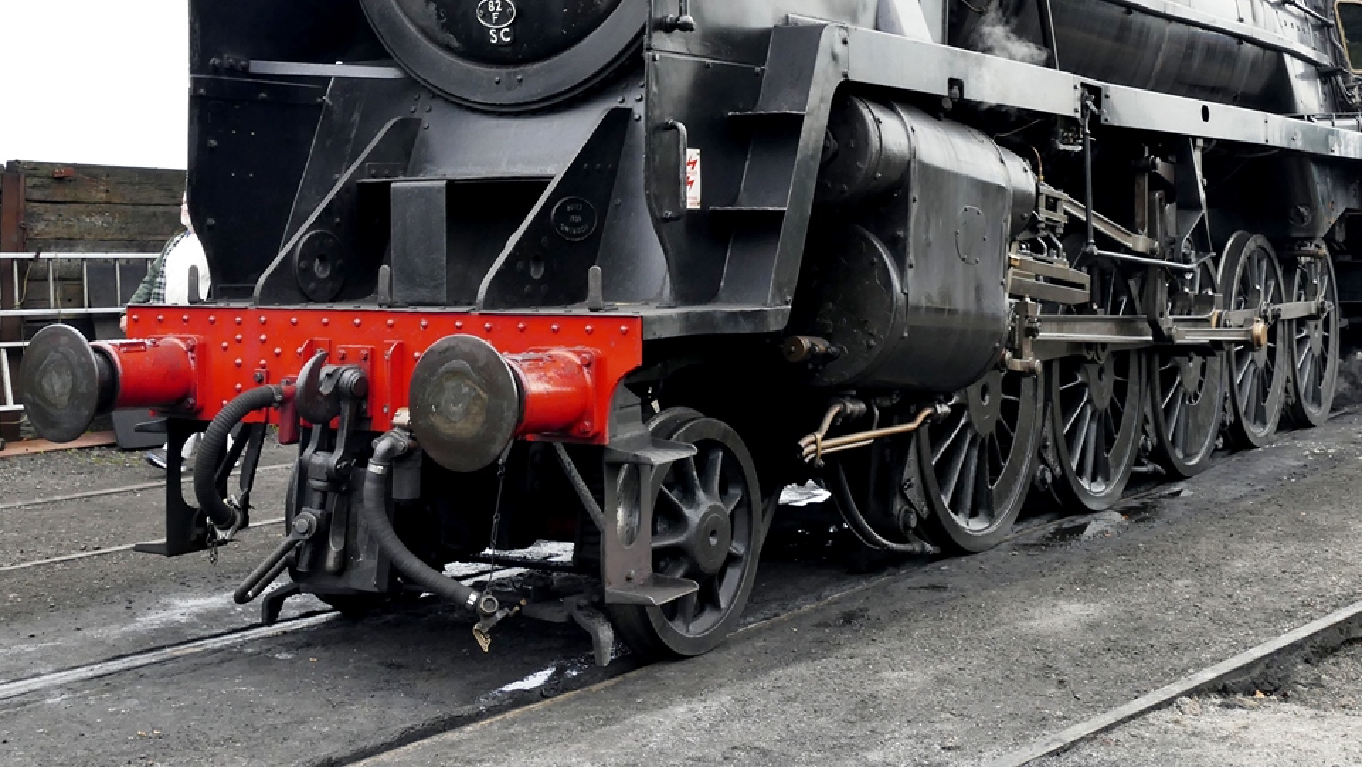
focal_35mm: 51
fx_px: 1842
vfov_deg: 23.3
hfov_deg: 40.5
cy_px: 182
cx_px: 775
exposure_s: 1/80
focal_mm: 13.16
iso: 400
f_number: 5
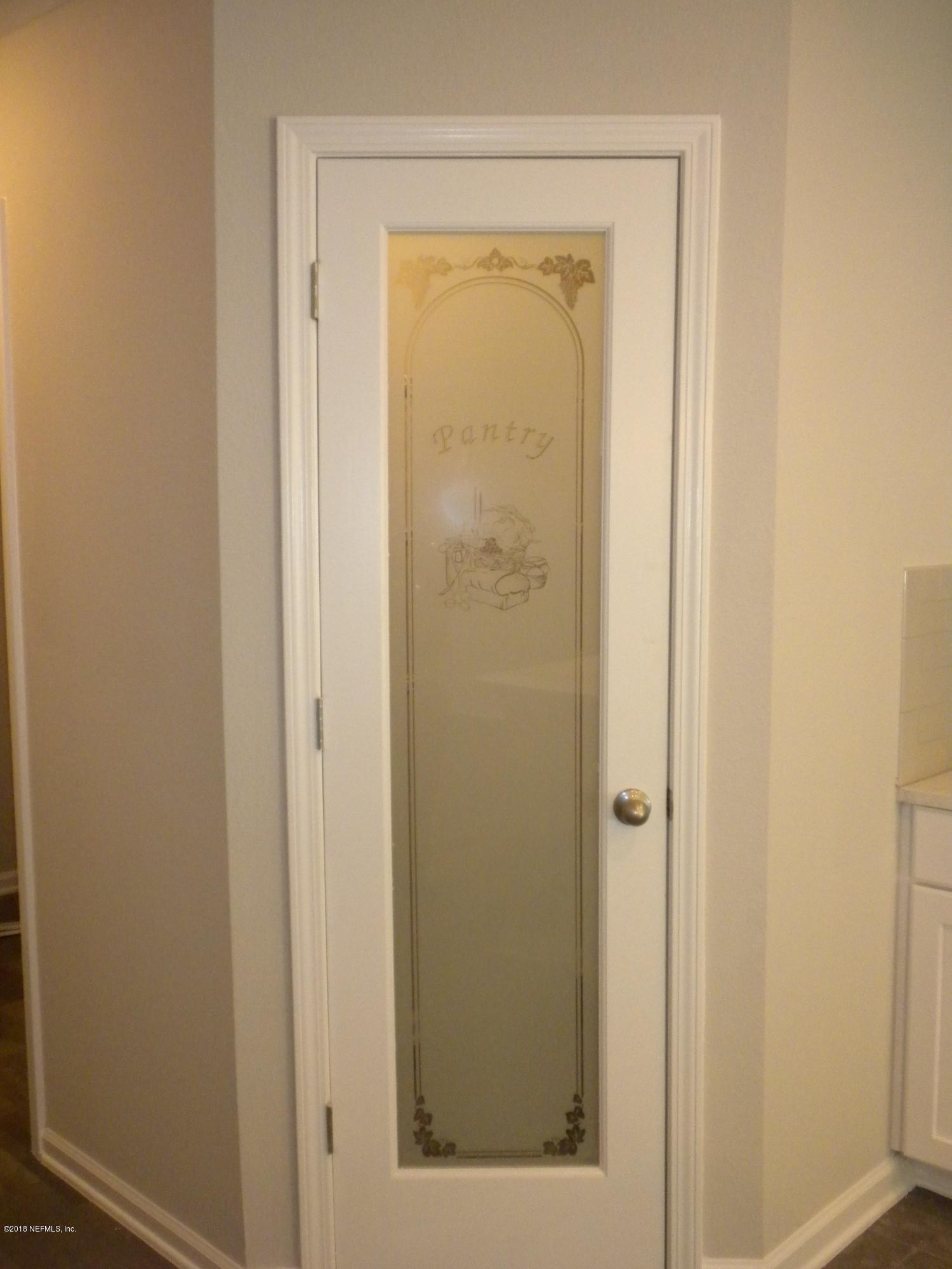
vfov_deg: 50.1
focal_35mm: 37
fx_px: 1357
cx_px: 476
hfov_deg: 38.7
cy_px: 634
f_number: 3.5
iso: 400
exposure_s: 1/64.1
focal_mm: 6.6
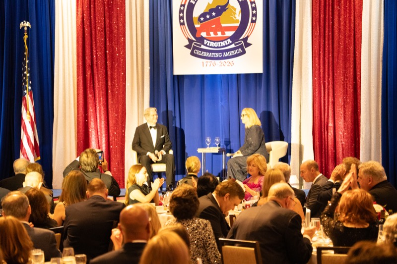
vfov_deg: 13.0
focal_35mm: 105
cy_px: 132
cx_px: 198
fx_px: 1158
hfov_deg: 19.5
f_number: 2.8
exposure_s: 1/80
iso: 6400
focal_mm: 70
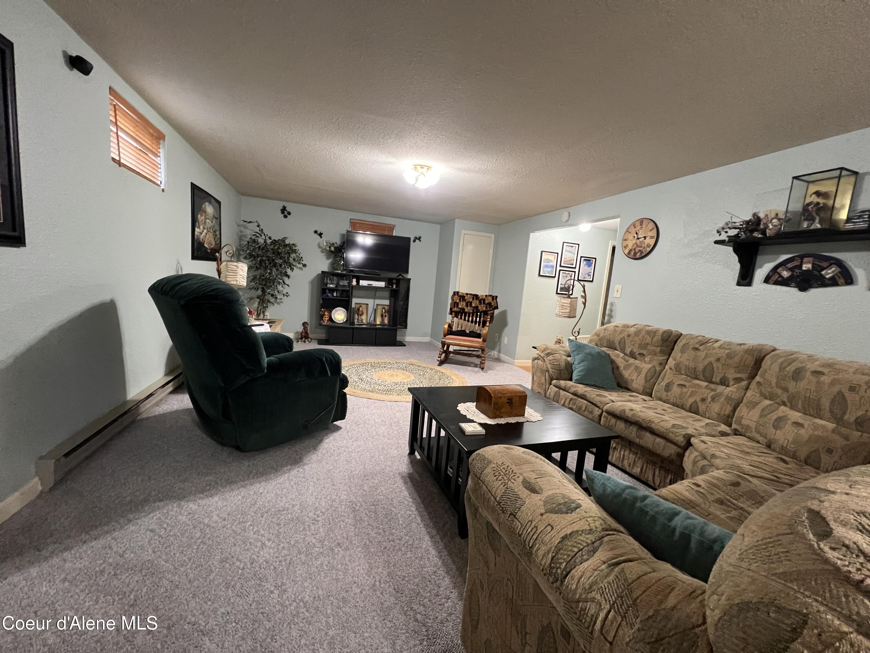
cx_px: 435
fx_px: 327
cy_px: 326
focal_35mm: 13
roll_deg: -4.6
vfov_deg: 89.9
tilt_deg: -7.5
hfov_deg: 106.2
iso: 500
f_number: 1.8
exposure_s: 1/60
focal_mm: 1.57
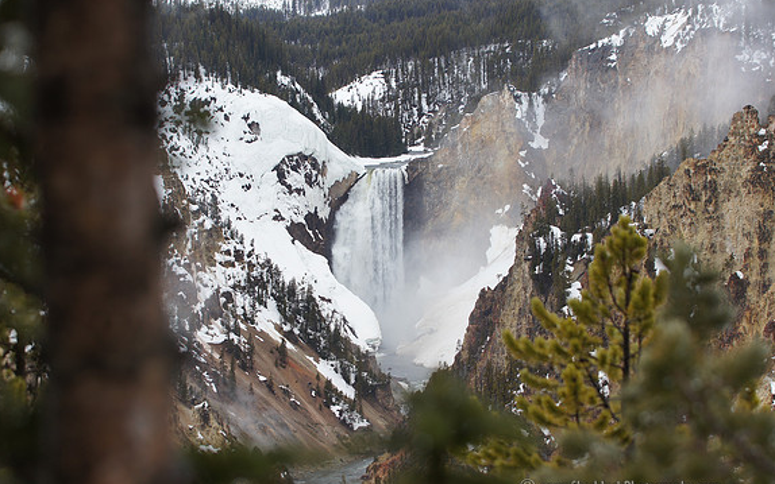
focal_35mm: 108
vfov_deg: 12.1
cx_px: 386
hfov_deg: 19.3
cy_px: 251
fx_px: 2282
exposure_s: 1/800
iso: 100
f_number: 3.5
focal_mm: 70
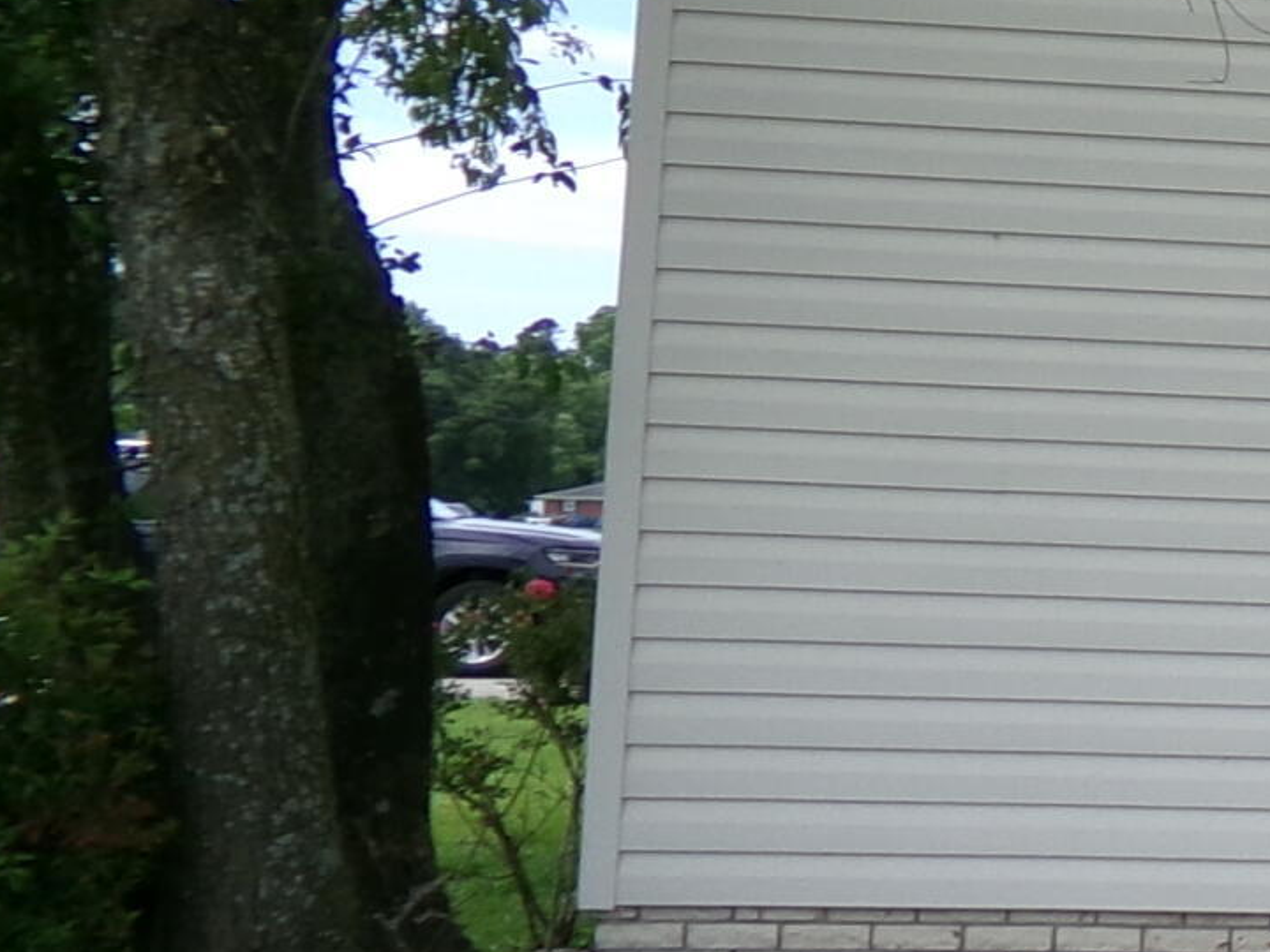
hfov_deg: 16.6
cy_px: 166
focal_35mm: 100
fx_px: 3669
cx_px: 2231
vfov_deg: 14.7
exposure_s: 1/550
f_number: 3.7
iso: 100
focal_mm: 4.3
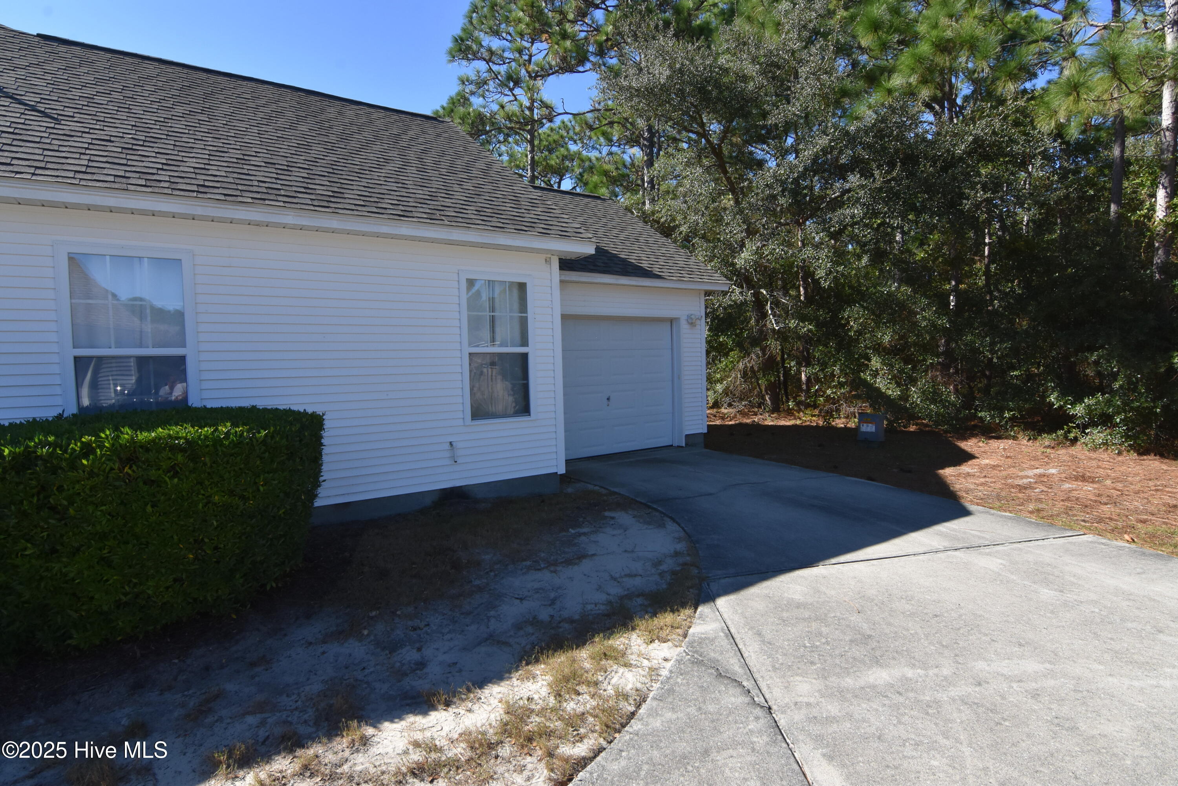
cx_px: 589
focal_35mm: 17
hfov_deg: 92.4
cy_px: 393
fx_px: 565
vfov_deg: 69.7
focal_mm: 11.5
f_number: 8
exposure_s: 1/500
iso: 640
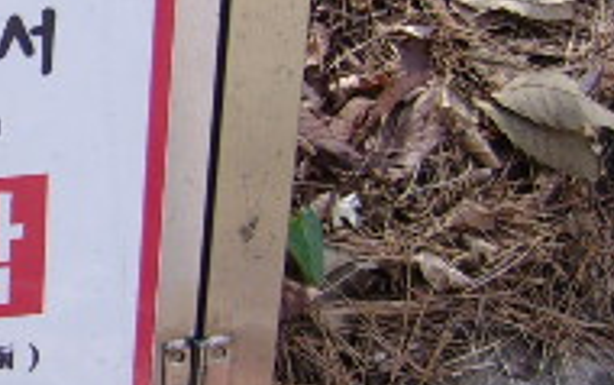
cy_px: 142
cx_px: -168
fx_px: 2093
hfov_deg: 15.9
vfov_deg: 10.5
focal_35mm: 125
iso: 100
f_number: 2.8
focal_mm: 5.95
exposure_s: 1/229
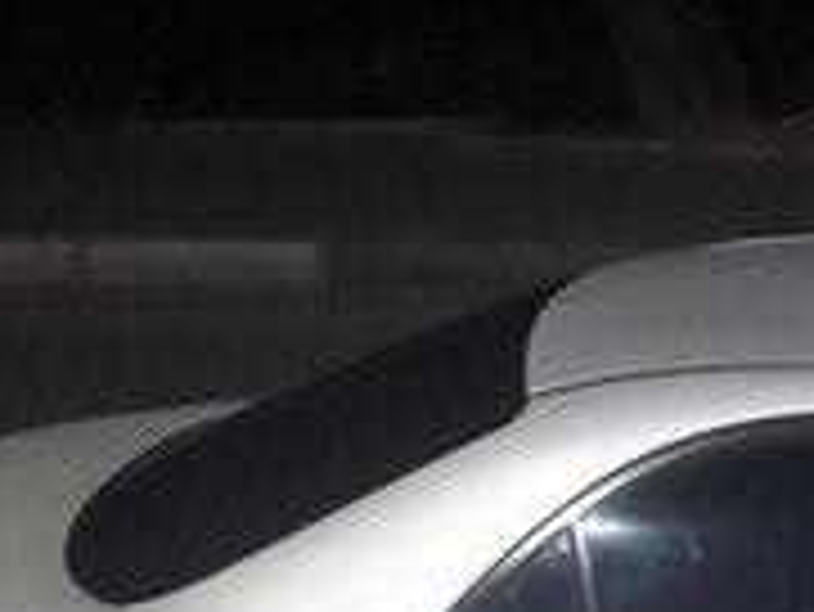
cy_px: 853
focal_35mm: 102
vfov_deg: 13.8
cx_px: 1115
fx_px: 2400
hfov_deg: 17.8
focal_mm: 3.7
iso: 200
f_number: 1.9
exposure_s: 1/33
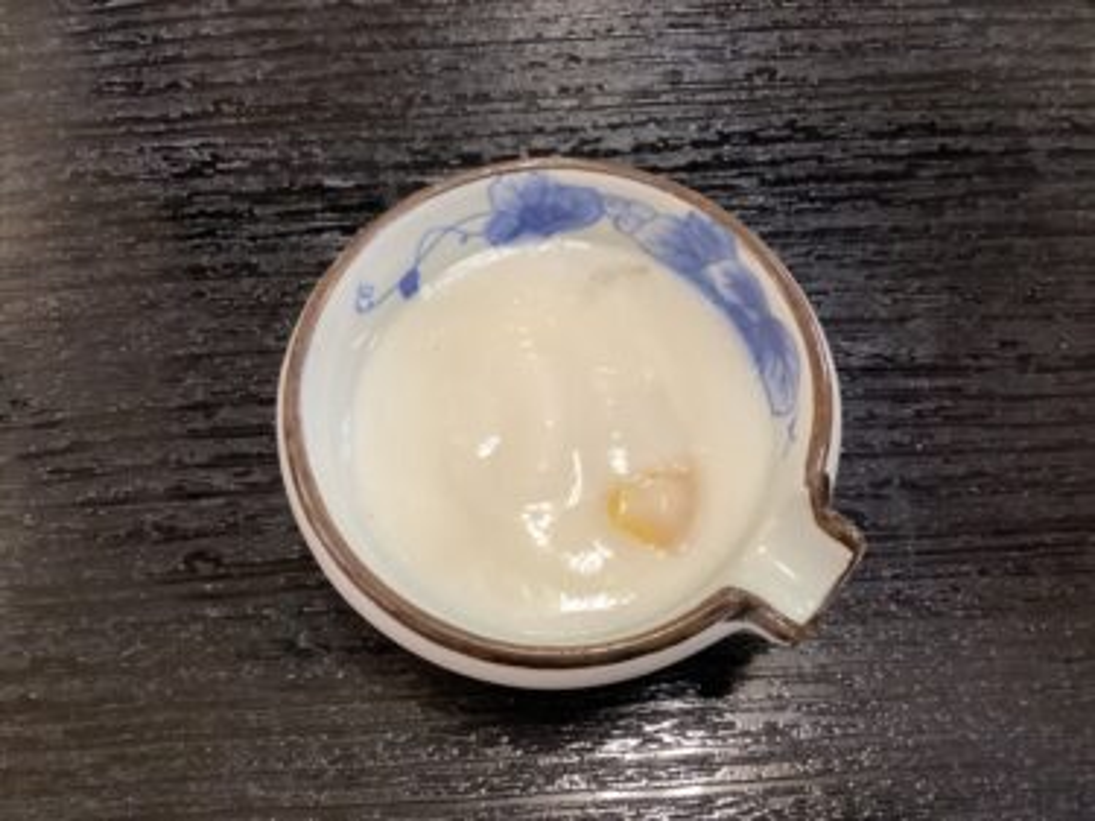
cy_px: 410
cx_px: 548
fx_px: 980
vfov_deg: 45.4
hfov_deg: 58.4
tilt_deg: -68.2
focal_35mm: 31
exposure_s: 1/50
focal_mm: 3.3
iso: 250
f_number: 2.4
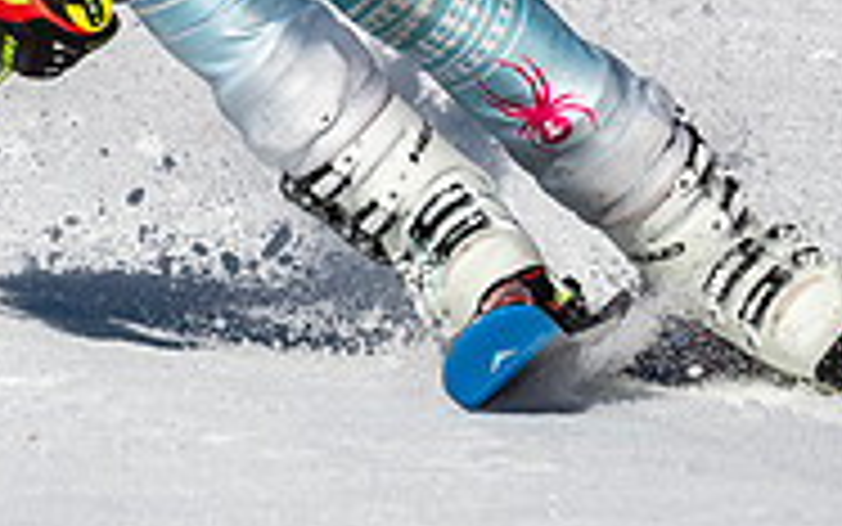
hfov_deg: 1.0
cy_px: -287
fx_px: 48663
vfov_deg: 0.6
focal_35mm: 2120
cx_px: -84
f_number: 8
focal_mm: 400
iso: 200
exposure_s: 1/2000
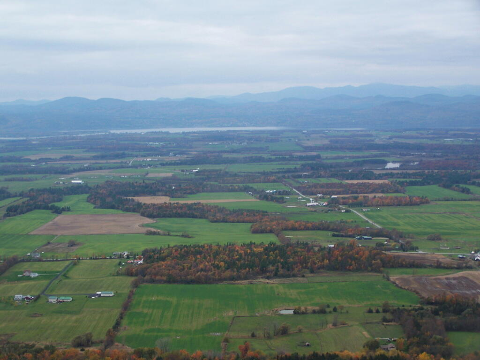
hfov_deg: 32.7
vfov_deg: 24.8
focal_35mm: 59
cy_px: 180
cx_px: 240
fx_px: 818
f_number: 3.1
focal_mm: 9.8
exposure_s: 1/640
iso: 80
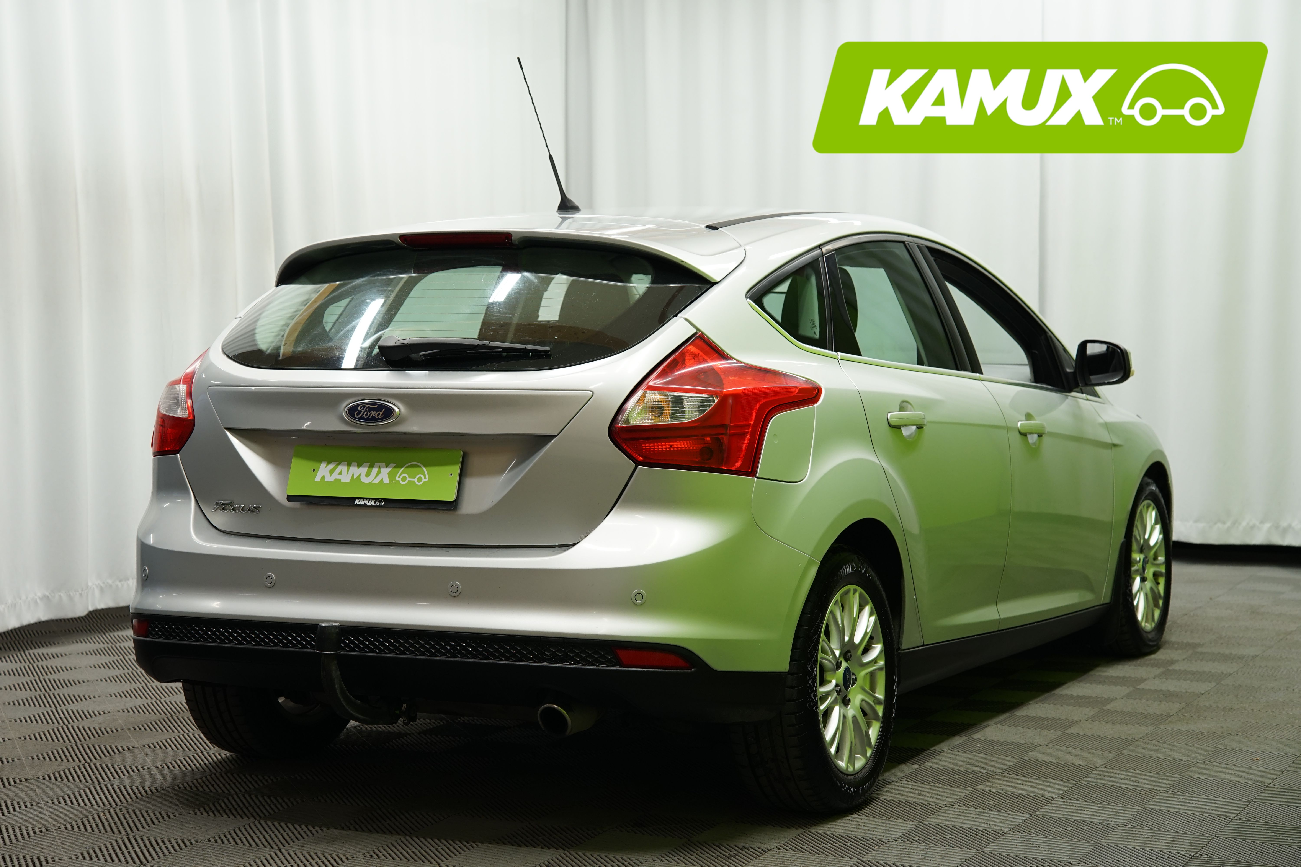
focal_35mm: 66
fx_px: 2385
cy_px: 434
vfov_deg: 20.6
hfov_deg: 30.5
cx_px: 650
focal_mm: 66
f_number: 5.6
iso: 500
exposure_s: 1/20
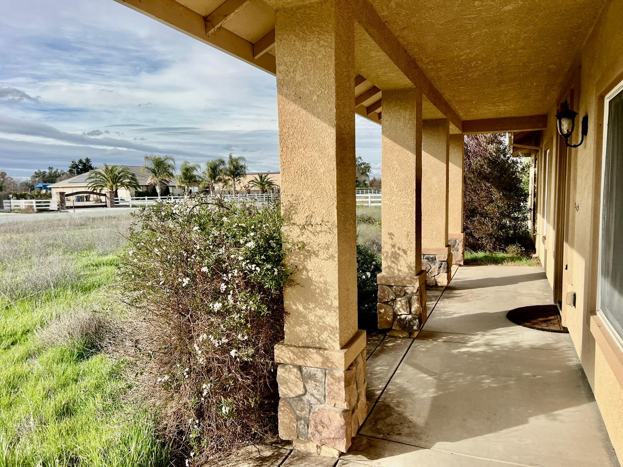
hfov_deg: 67.3
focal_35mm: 26
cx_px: 312
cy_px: 234
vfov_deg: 53.1
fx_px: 468
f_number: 1.5
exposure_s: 1/2915
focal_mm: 5.7
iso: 50
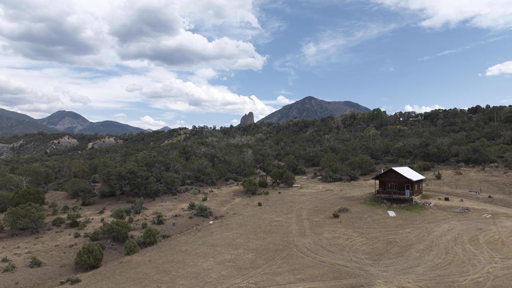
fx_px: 366
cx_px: 252
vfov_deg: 42.8
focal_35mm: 27
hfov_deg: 69.9
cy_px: 160
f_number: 2.8
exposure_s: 1/50
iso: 110
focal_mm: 12.29
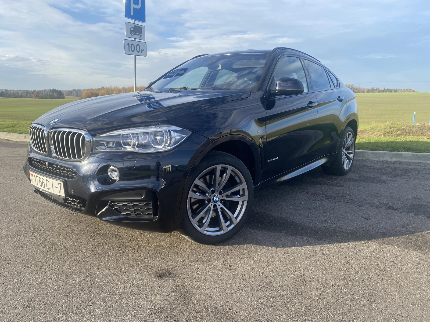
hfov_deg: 67.3
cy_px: 161
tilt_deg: -10.7
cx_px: 215
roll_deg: -1.2
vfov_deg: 53.1
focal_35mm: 26
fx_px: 323
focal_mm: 4.25
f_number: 1.8
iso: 32
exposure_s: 1/1034
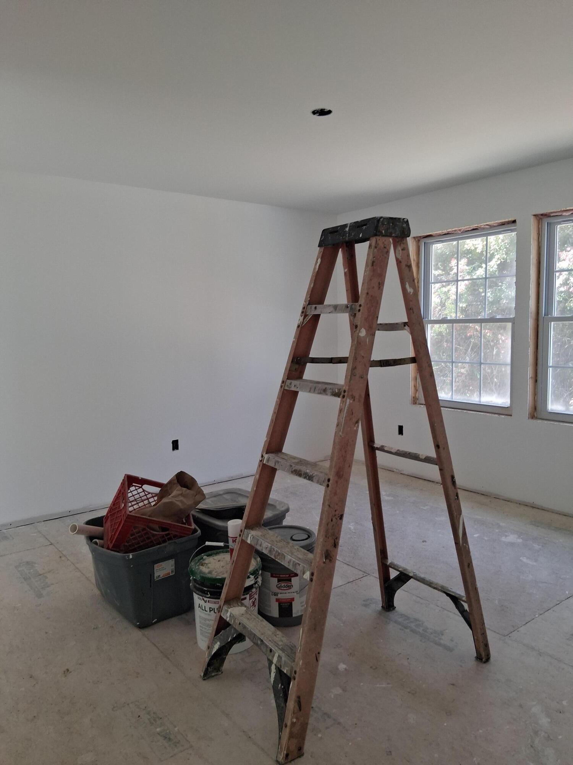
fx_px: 574
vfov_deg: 67.3
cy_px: 382
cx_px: 286
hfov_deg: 53.1
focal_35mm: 26
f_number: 1.8
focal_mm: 3.98
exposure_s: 1/100
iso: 125
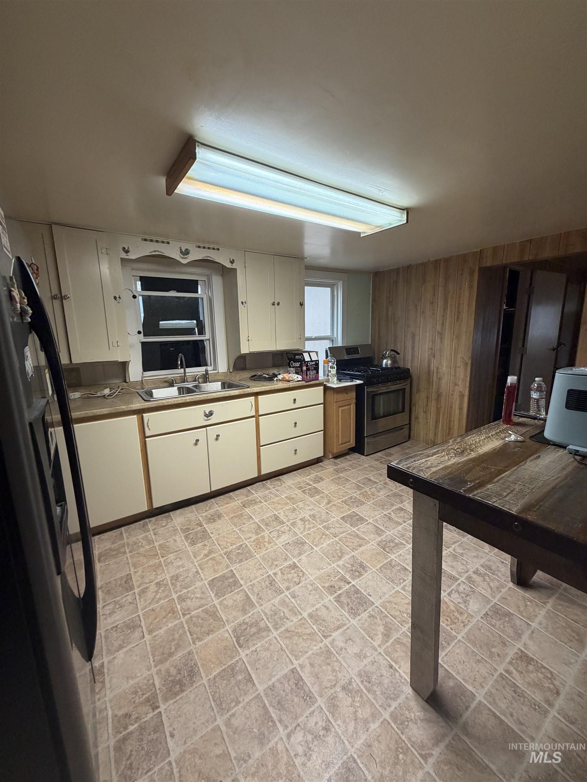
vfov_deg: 102.1
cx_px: 294
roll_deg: +2.0
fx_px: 317
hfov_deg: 85.7
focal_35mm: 14
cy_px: 391
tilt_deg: -10.5
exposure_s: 1/120
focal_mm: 2.22
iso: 250
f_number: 2.2
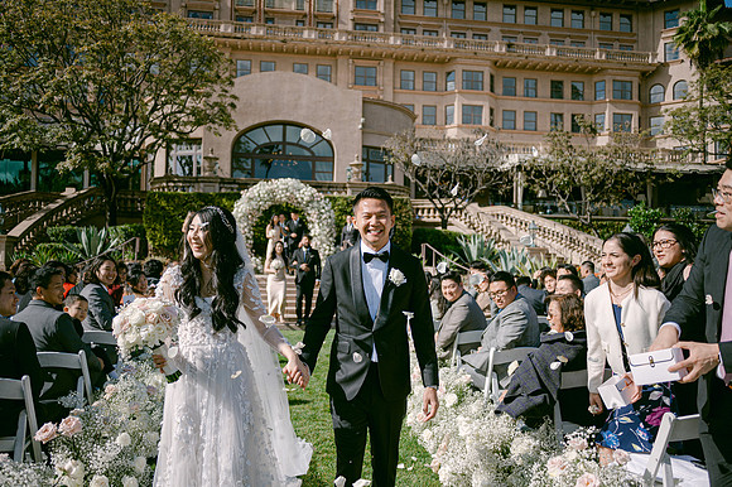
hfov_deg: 63.9
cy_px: 244
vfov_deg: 45.0
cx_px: 366
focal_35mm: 29
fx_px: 587
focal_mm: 28
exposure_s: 1/2500
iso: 100
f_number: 2.8
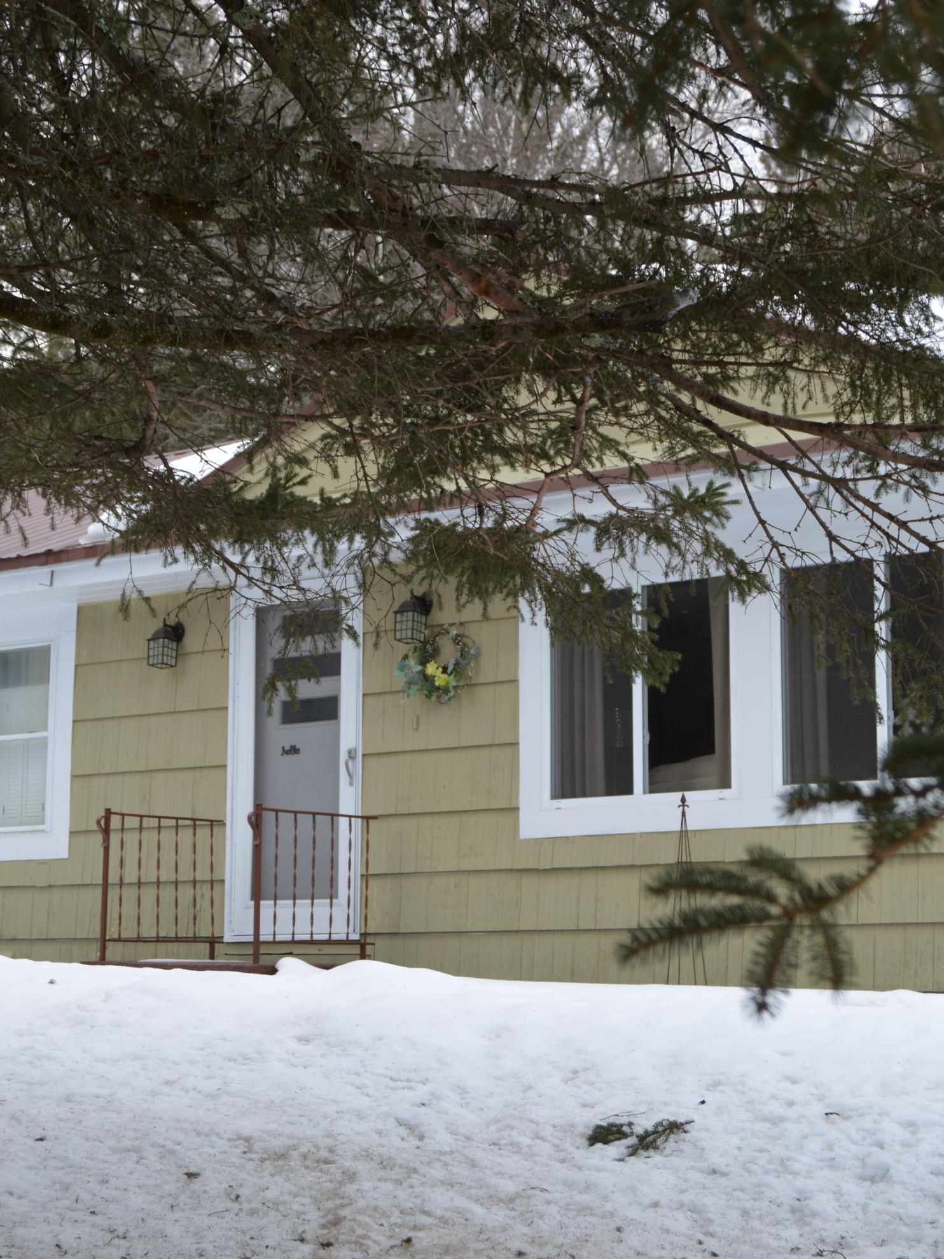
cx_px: 435
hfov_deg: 21.7
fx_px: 2463
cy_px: 630
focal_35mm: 68
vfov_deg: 28.7
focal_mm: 31
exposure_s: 1/125
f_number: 5.6
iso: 160
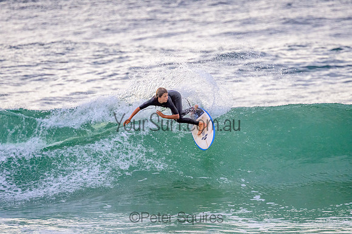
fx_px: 5863
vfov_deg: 2.3
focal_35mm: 600
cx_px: 176
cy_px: 117
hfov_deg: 3.4
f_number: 5.6
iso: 1000
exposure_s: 1/2500
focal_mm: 400
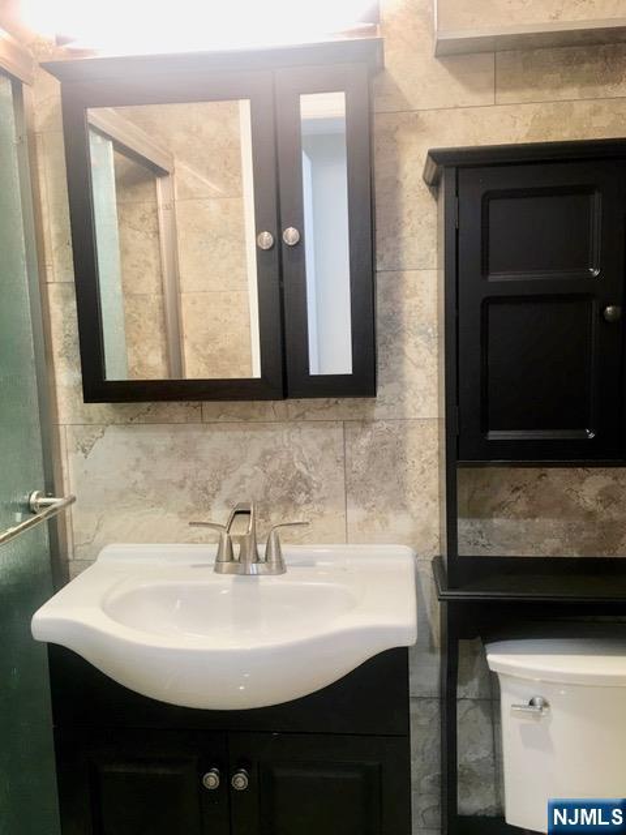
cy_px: 418
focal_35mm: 29
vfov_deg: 61.7
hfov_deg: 48.2
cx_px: 313
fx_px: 699
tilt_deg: -5.6
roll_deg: +0.4
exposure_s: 1/15
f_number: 2.2
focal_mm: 4.15
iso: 32
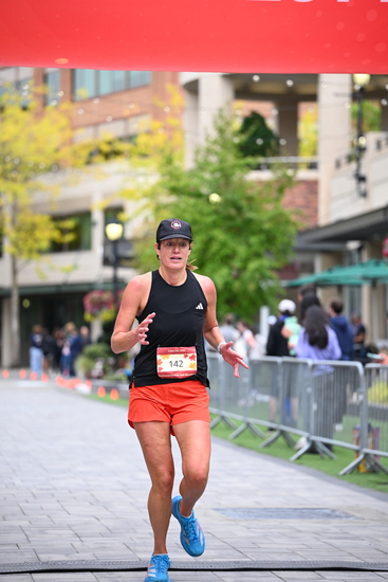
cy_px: 291
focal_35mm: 120
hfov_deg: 11.4
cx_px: 194
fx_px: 1939
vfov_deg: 17.1
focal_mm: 120
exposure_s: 1/1600
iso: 640
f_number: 2.8
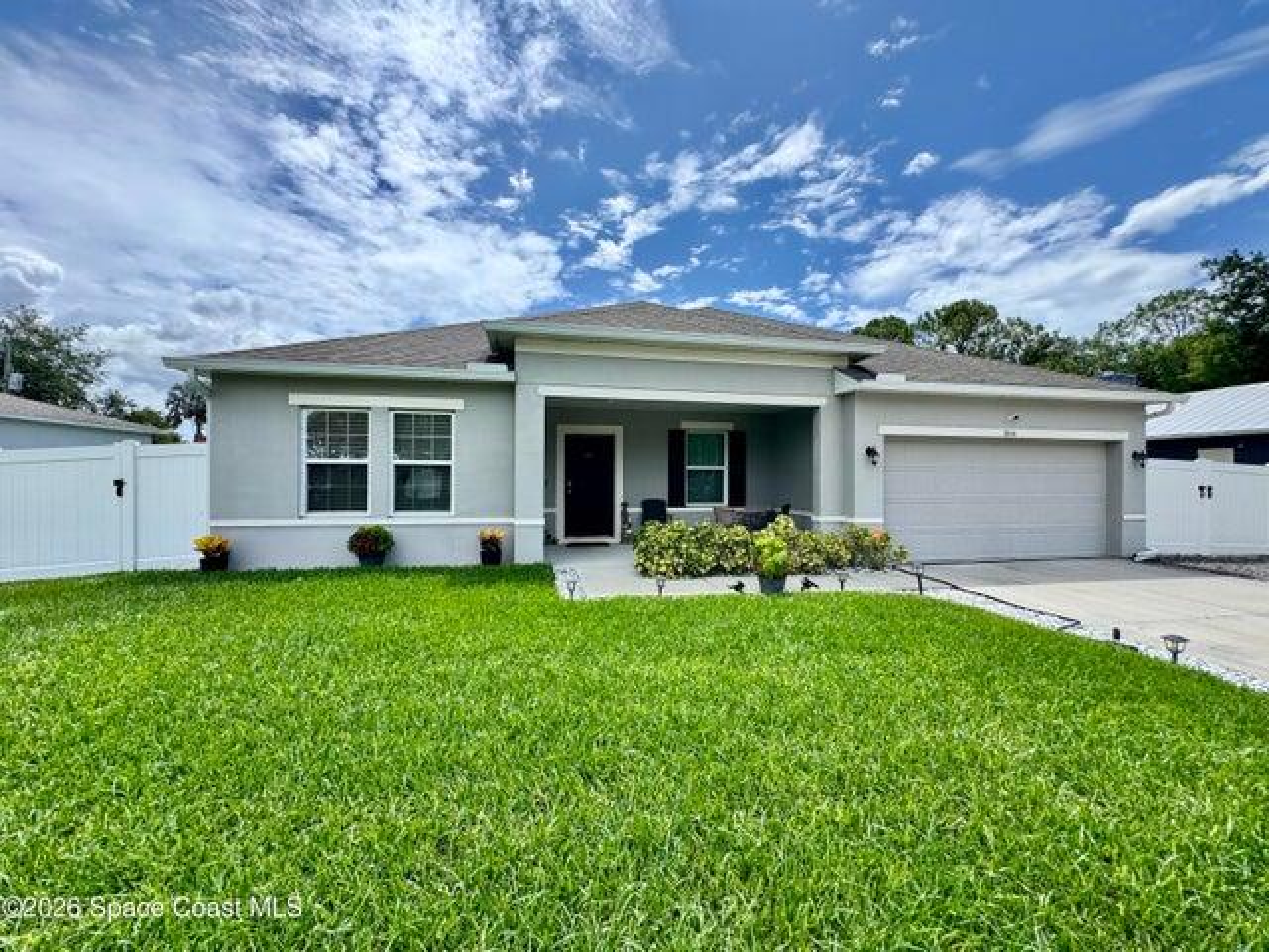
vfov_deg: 85.7
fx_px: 513
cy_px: 476
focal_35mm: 14
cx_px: 634
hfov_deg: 102.1
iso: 50
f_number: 2.2
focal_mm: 2.22
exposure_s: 1/1178
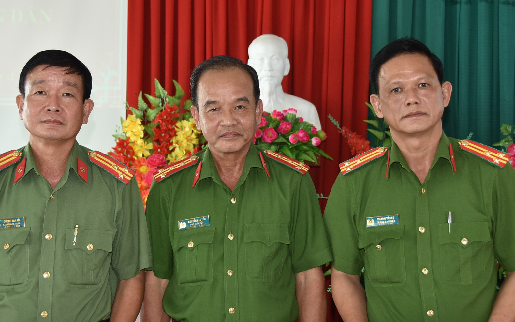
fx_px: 1078
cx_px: 249
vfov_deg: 17.0
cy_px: 157
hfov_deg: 26.9
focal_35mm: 77
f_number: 4
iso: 200
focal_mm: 31
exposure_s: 1/60
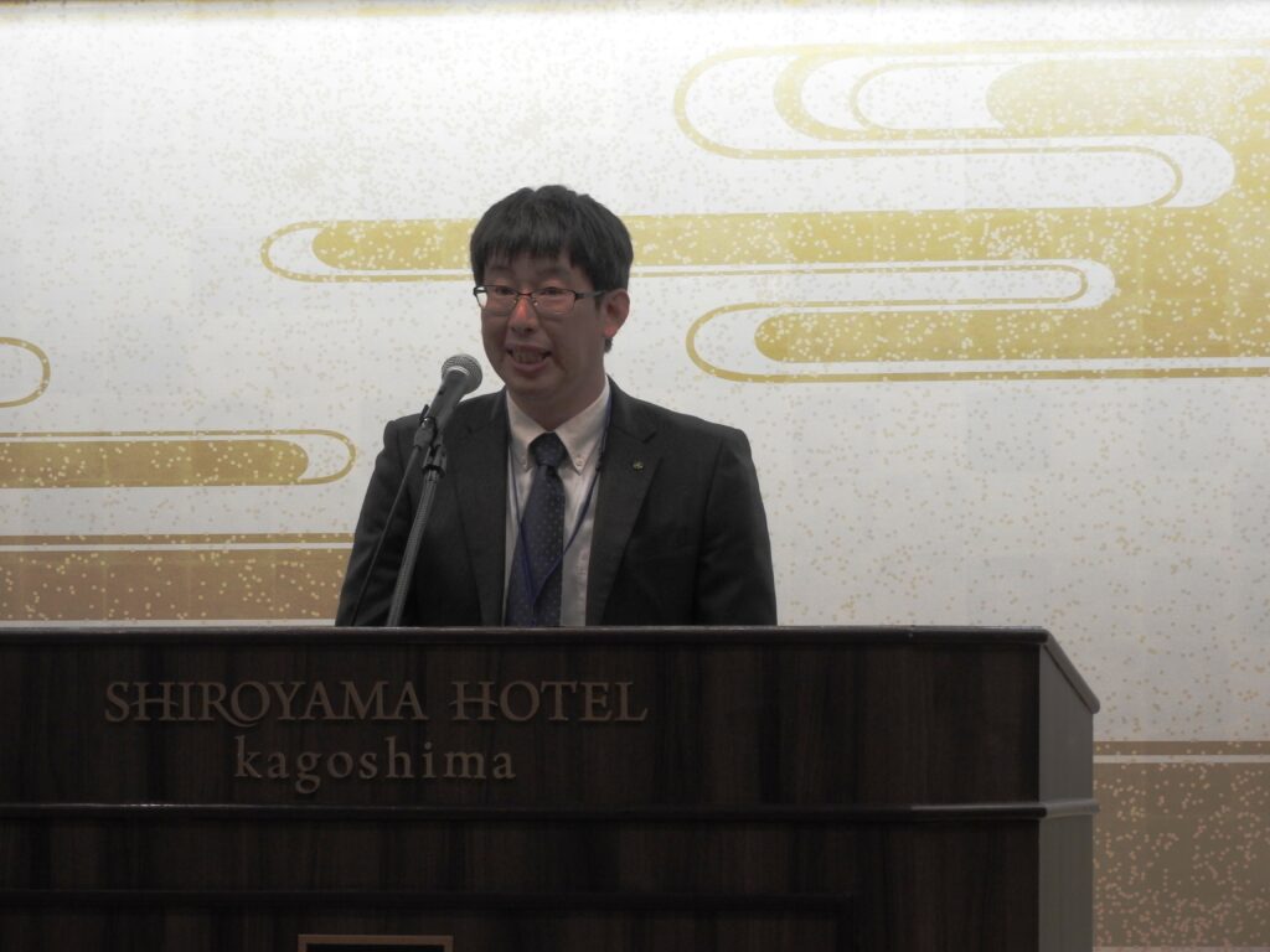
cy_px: 476
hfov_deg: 9.9
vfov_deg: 7.4
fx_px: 7338
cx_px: 635
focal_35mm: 200
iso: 400
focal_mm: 35.8
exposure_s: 1/50
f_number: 5.3
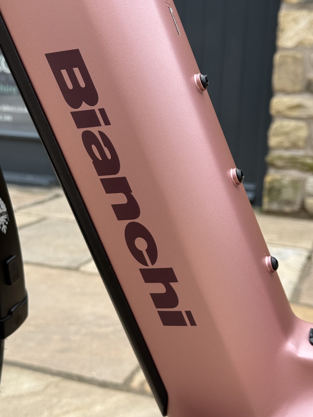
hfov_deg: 30.3
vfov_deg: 39.7
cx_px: 156
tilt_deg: -11.6
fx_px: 579
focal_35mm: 48
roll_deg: -2.7
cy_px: 208
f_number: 1.78
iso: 100
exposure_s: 1/1264
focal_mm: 6.76
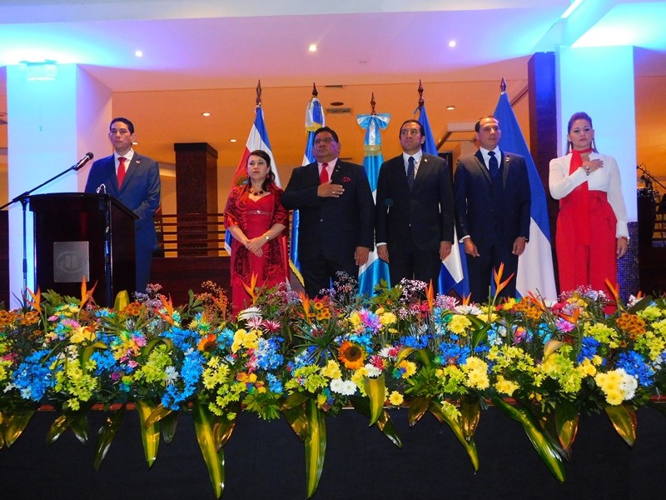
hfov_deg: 60.0
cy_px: 250
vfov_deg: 46.8
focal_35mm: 30
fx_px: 577
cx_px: 333
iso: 800
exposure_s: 1/30
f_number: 3.2
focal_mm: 5.3
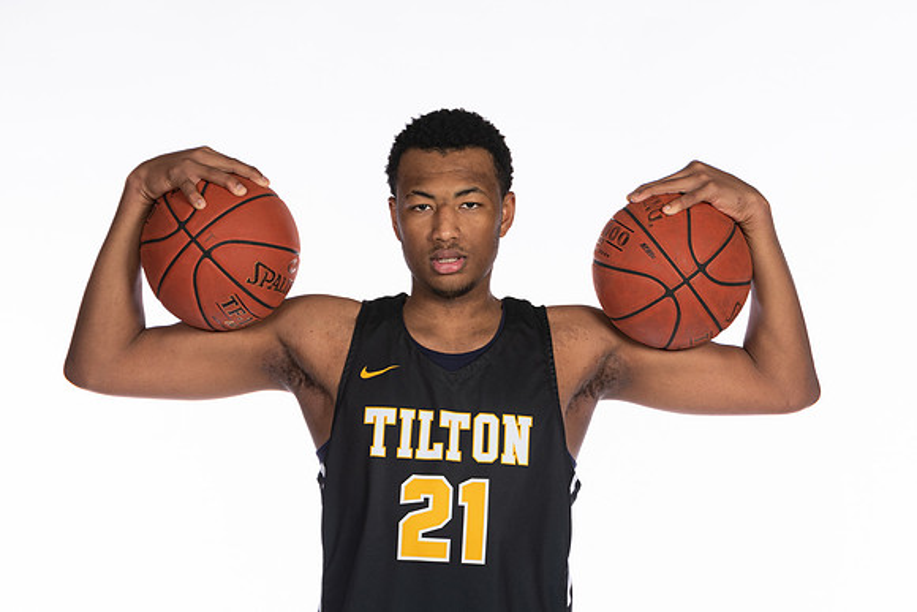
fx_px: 6300
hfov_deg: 8.3
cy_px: 245
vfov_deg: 5.6
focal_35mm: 247
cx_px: 431
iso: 100
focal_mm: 130
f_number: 5.6
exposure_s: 1/100
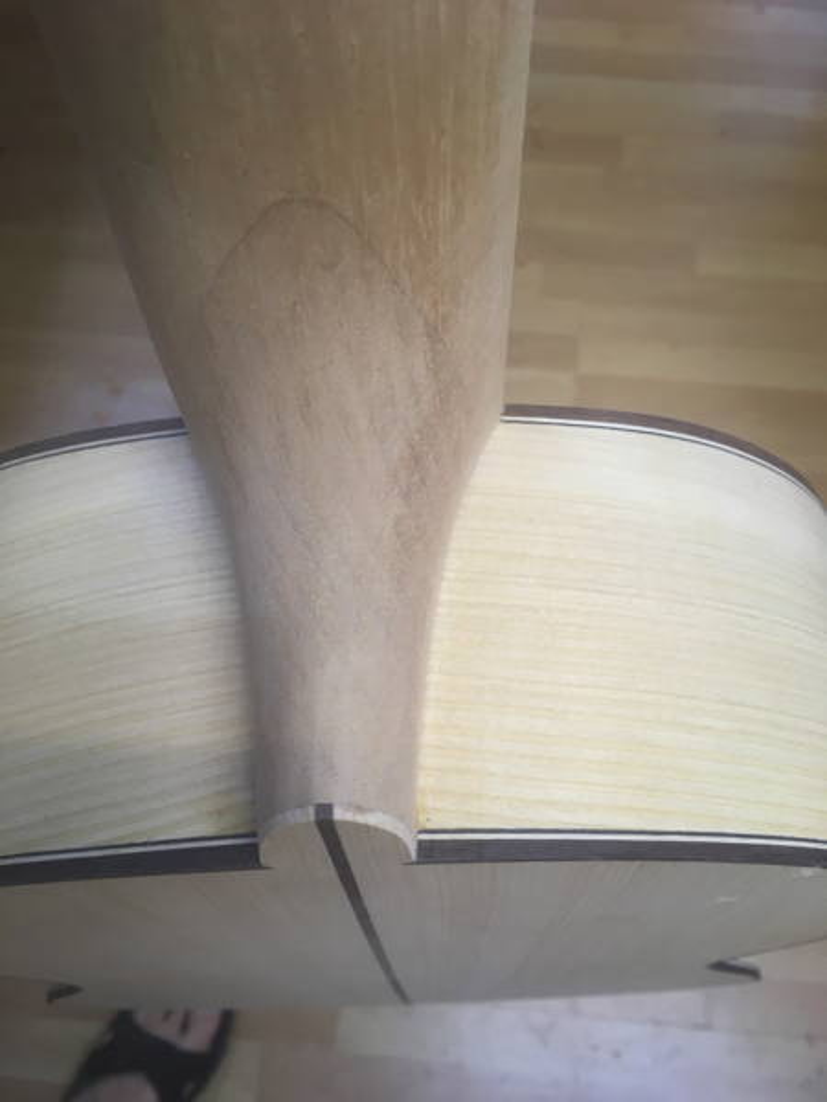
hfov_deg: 48.2
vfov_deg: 61.7
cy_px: 551
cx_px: 414
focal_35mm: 29
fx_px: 924
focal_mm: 4.15
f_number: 2.2
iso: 64
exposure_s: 1/33
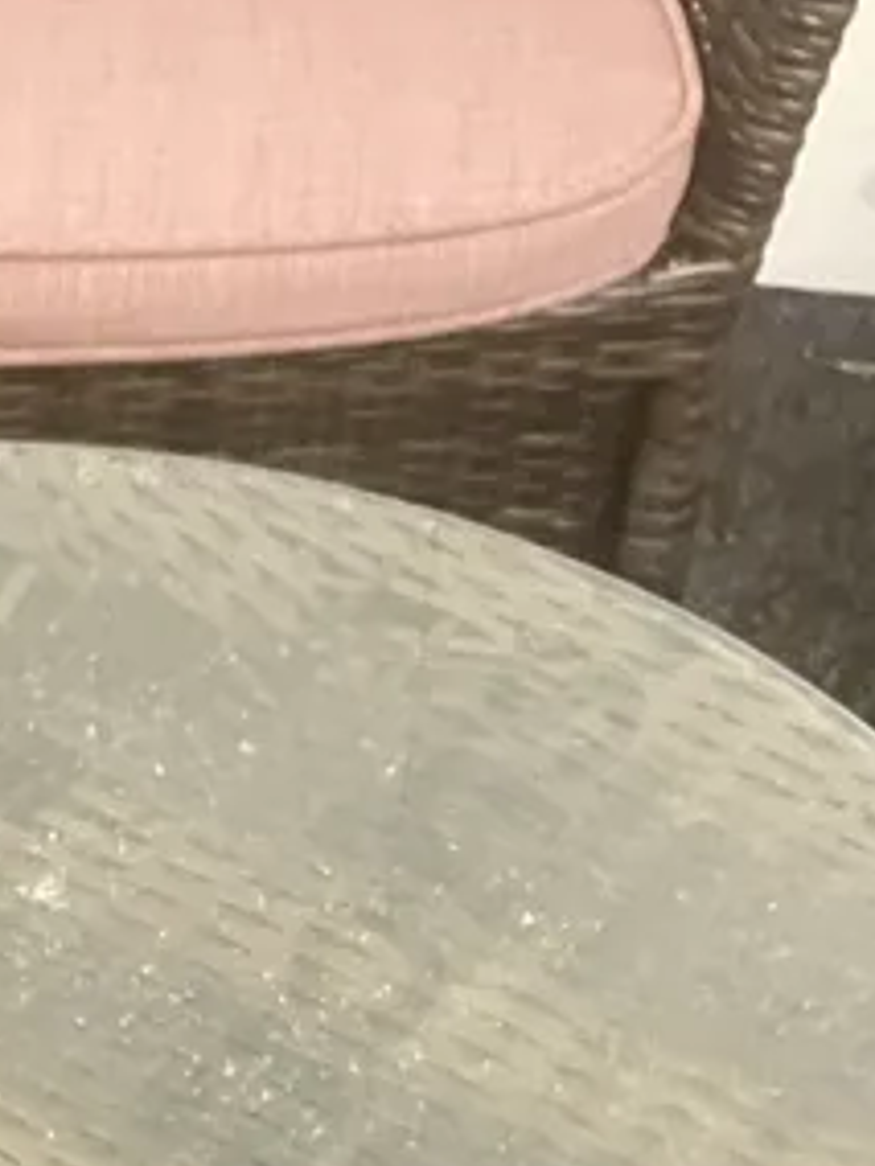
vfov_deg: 17.7
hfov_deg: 14.2
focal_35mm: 101
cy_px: 1687
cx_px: -177
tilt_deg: -52.4
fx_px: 3404
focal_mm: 3.99
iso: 400
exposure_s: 1/33
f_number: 1.8
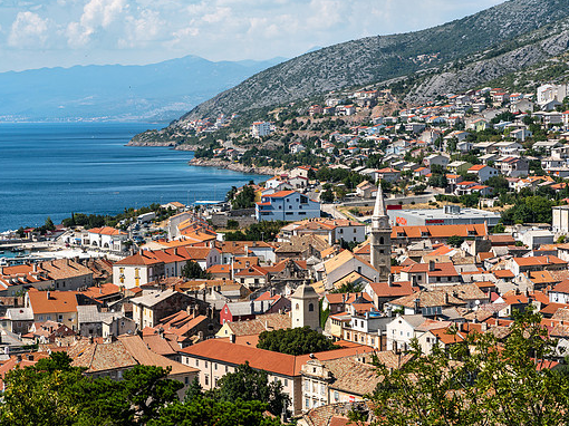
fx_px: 1528
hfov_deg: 21.1
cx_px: 282
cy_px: 211
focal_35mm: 93
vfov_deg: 15.9
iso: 100
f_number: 13
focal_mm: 85
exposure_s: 1/160
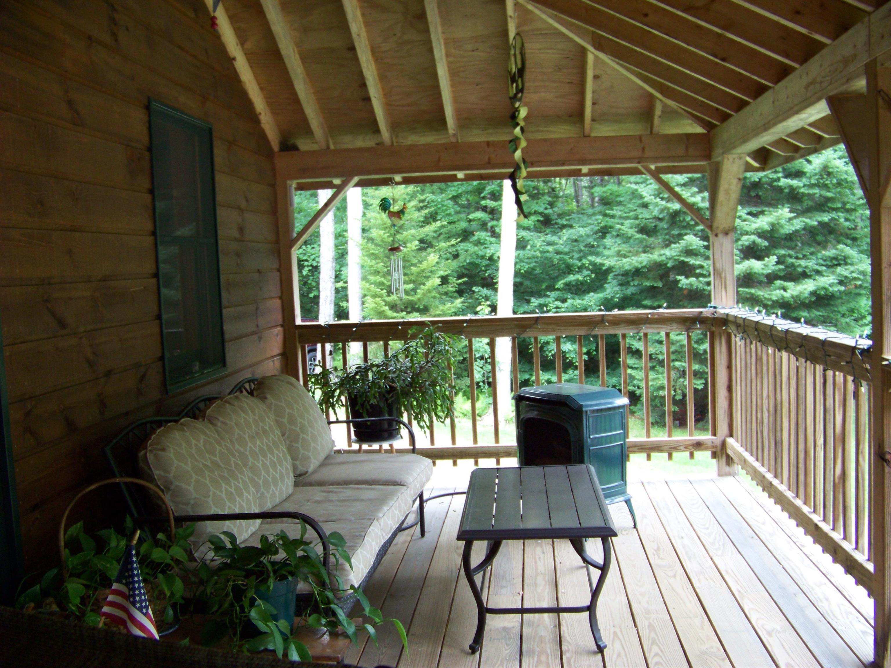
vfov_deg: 39.7
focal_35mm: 36
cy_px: 334
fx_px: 927
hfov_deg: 51.4
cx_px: 446
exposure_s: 1/30
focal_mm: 5.85
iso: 112
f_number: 2.8
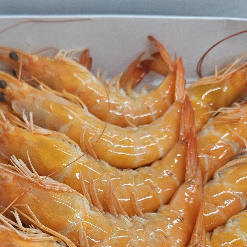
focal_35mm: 43
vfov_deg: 38.2
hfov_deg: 38.2
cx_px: 61
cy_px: 185
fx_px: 347
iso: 80
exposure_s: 1/100
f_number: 1.8
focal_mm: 5.4
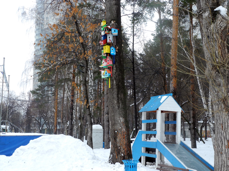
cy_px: 86
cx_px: 114
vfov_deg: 29.1
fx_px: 331
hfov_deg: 38.2
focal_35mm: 50
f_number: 5
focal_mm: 10.7
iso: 173
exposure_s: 1/26
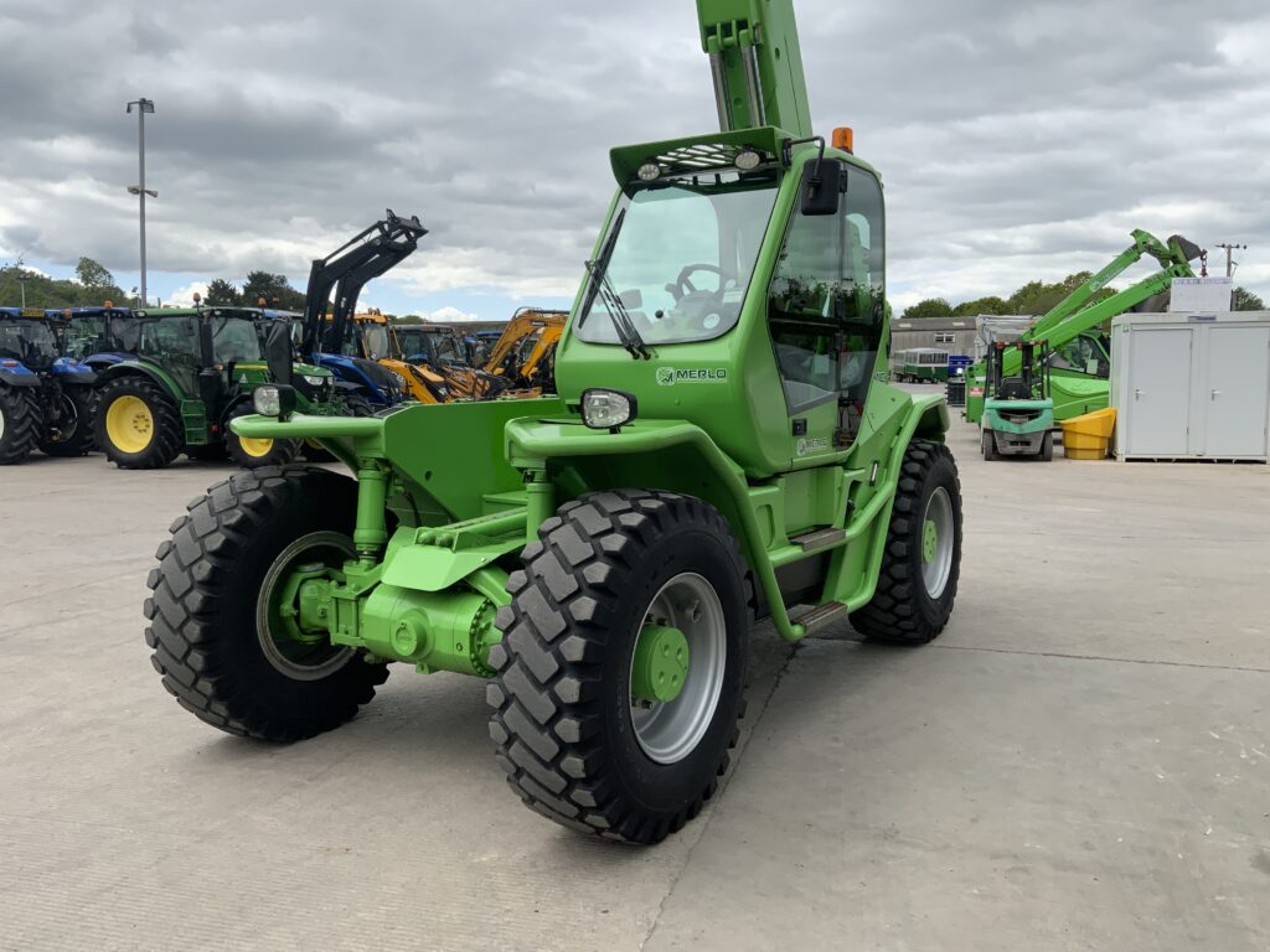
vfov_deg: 48.2
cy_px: 476
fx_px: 1064
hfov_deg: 61.7
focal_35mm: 29
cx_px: 635
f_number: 1.8
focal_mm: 3
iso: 16
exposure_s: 1/1412
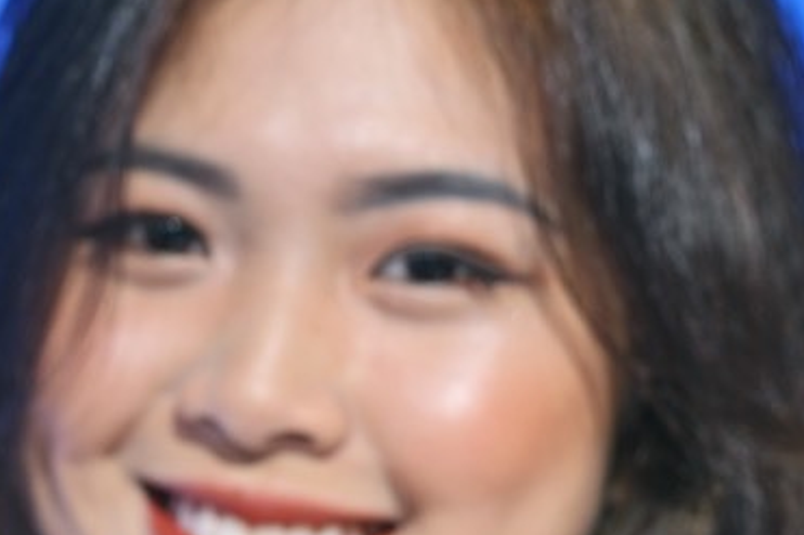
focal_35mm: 143
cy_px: 487
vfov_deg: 9.5
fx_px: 3192
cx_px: -17
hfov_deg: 14.1
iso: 320
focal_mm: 35
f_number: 3.6
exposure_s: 1/125
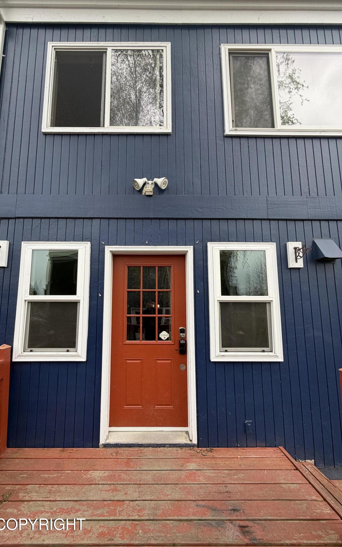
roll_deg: +1.2
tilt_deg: +7.9
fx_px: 224
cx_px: 150
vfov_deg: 101.5
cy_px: 273
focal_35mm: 15
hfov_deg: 74.5
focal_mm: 2.22
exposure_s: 1/170
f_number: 2.2
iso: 40
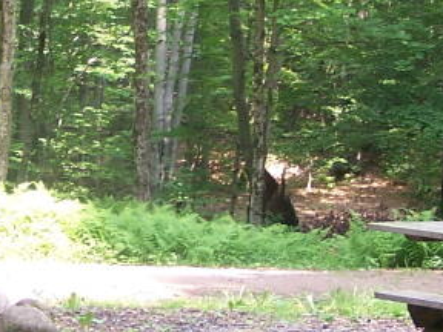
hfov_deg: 14.4
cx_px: 31
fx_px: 1728
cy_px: 148
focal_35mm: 135
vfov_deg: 11.0
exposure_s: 1/50
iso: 80
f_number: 2.8
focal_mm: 6.3
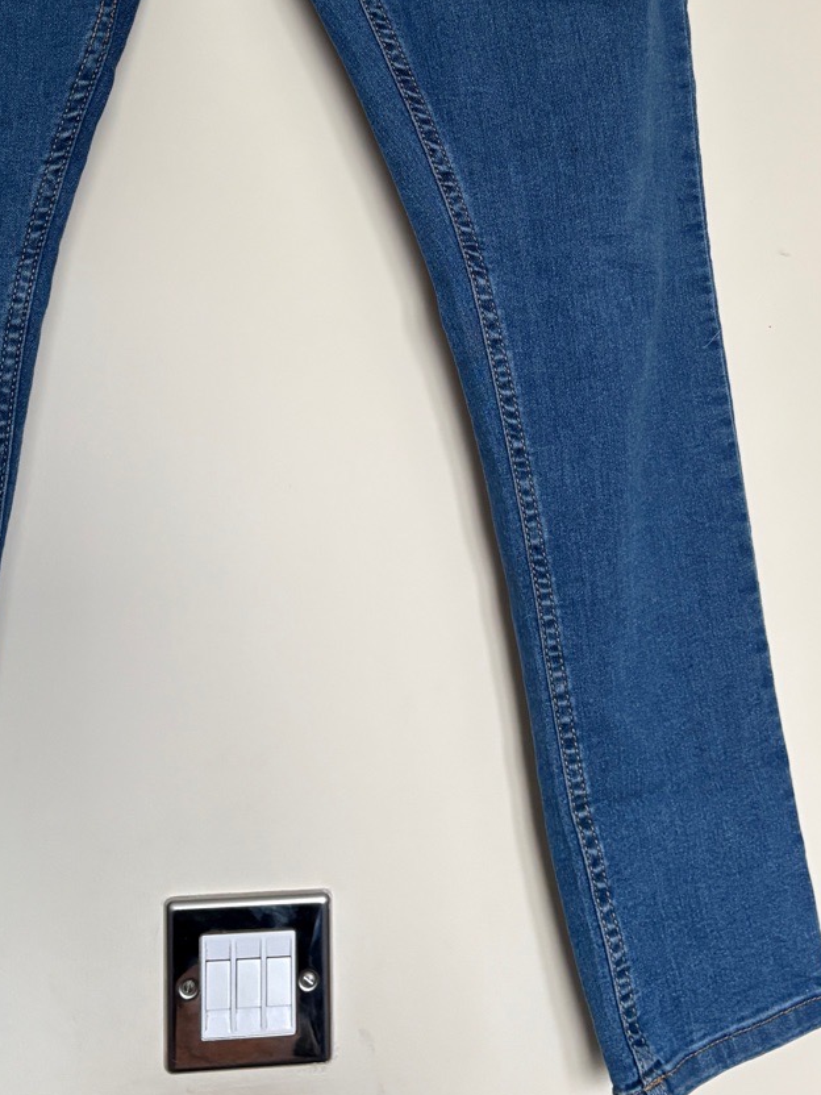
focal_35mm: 50
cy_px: 197
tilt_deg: +4.7
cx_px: 460
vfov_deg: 36.7
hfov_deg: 29.1
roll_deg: +1.0
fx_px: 1581
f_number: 1.6
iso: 200
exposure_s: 1/60
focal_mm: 5.96
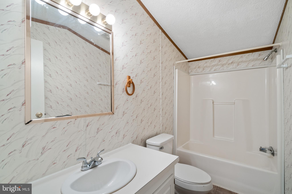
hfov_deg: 96.7
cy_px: 97
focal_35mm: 16
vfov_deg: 73.7
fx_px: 130
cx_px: 146
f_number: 4
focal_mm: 16
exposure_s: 1/20
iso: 320
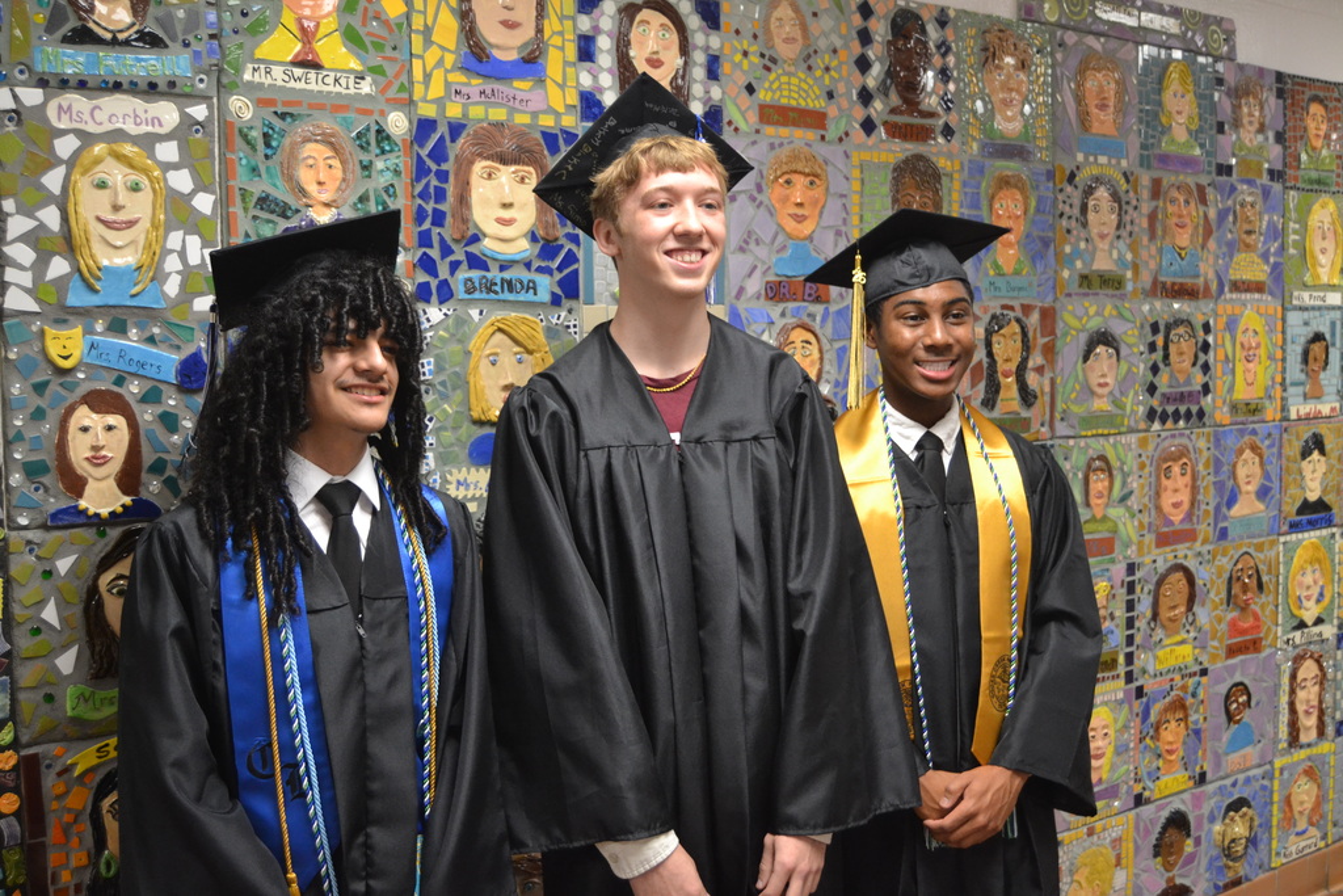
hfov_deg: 53.1
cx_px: 672
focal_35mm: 36
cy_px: 448
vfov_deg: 36.9
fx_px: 1343
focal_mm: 24
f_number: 3.8
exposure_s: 1/60
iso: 1600
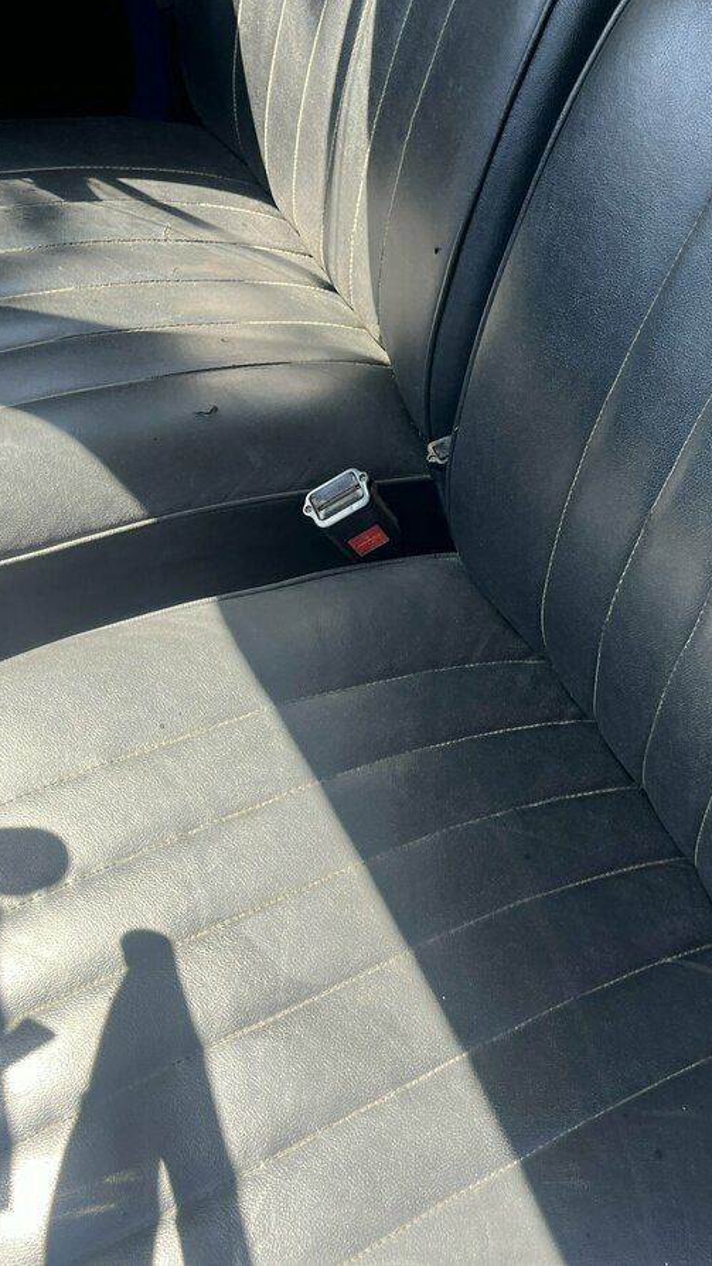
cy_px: 631
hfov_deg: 30.9
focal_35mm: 38
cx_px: 478
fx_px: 1276
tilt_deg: -51.4
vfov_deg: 52.8
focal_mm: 5.1
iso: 40
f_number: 1.6
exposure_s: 1/170
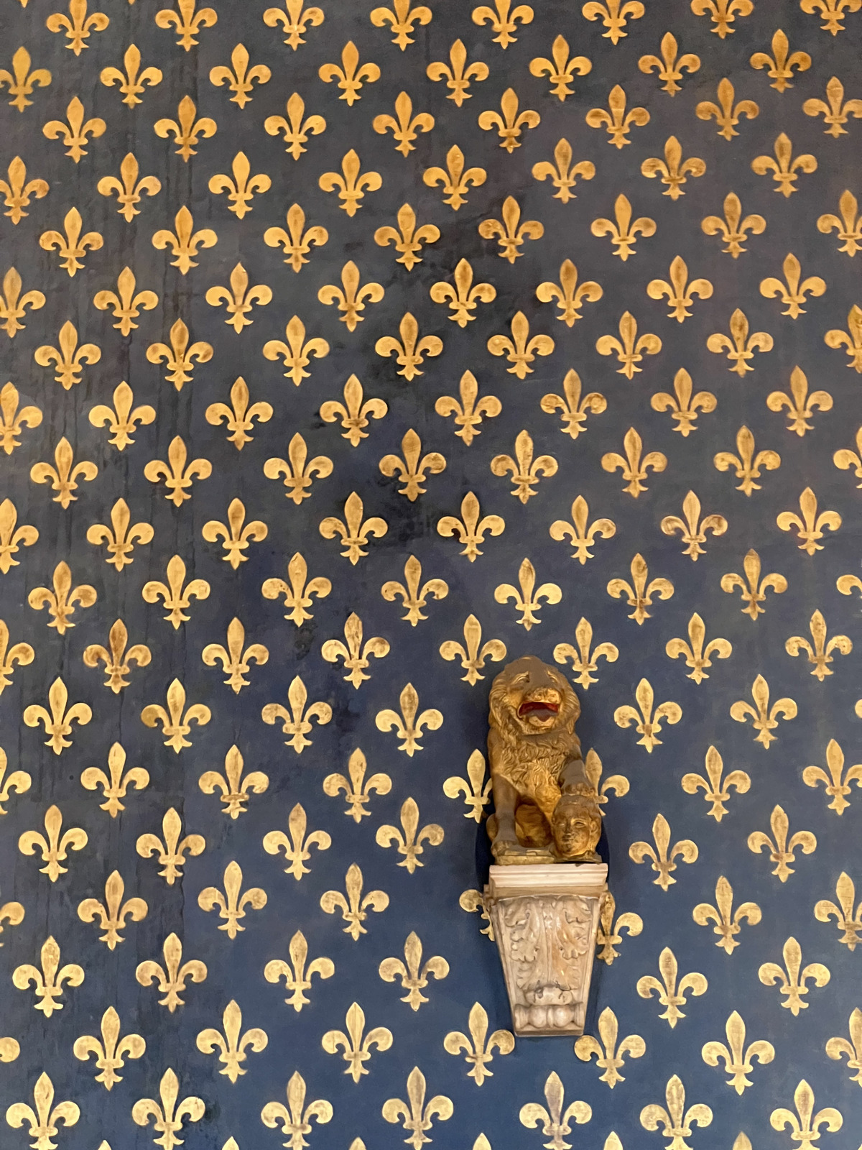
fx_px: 2557
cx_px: 431
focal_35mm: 77
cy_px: 575
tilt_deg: +18.9
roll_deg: +0.7
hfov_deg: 19.1
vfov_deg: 25.3
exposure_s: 1/25
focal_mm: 9
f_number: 2.8
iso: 1250
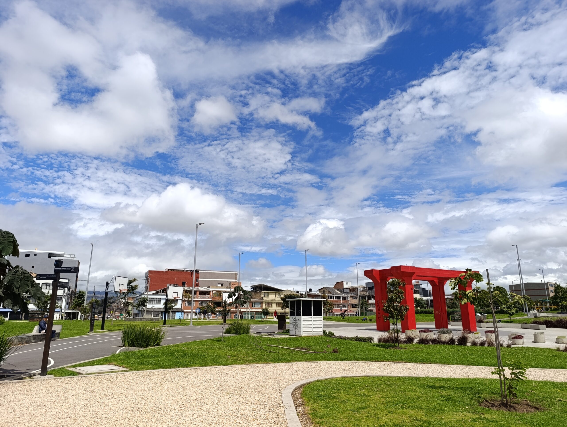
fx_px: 377
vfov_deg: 59.0
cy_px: 214
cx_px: 284
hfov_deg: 73.8
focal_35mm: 23
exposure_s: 1/1110
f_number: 1.6
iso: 50
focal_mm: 6.14
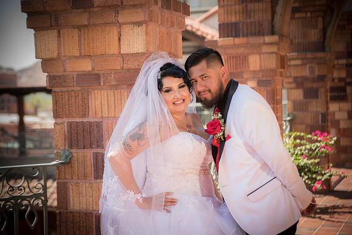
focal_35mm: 70
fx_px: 685
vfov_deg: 19.5
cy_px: 121
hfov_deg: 28.8
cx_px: 181
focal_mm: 68
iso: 100
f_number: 2.8
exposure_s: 1/320
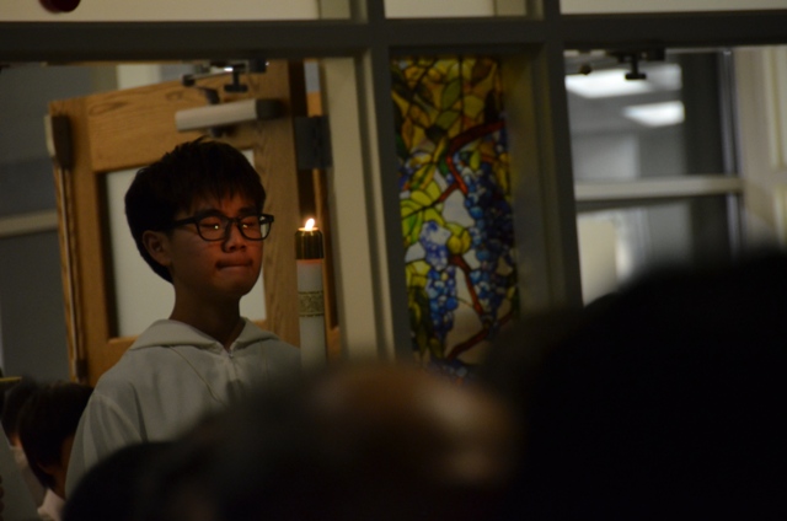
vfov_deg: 4.6
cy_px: 260
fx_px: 6545
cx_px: 394
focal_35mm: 300
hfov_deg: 6.9
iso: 1600
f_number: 5.6
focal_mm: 200
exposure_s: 1/25
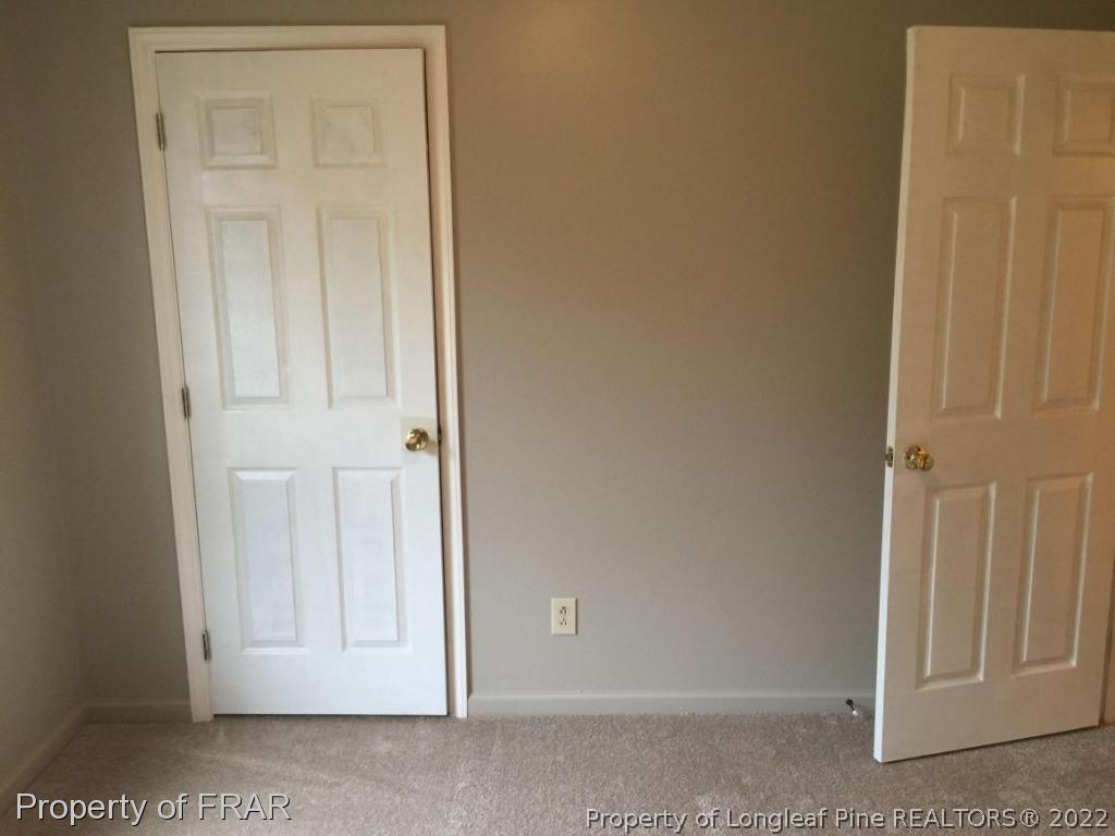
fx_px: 934
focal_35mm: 29
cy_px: 418
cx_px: 558
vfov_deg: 48.2
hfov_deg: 61.7
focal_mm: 4.15
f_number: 2.2
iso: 40
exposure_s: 1/15
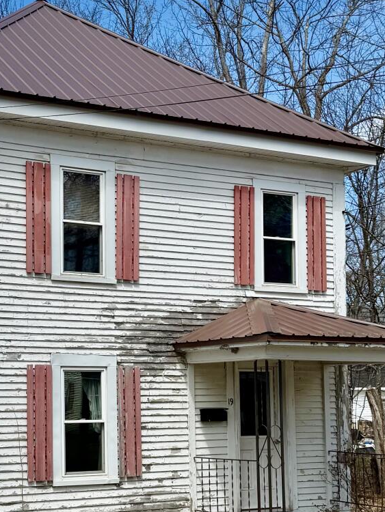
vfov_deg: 30.0
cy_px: 350
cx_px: 68
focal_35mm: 64
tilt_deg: +3.8
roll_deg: +0.6
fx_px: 949
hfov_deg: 22.6
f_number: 1.78
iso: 80
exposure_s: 1/3759
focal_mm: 6.76
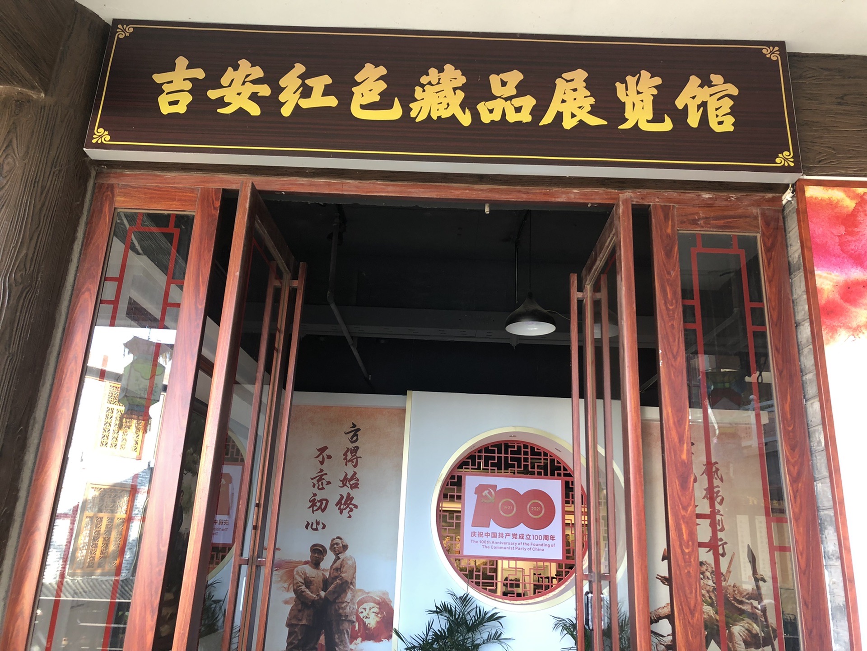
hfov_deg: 63.4
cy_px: 326
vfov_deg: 49.7
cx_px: 434
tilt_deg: +19.6
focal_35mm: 28
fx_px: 701
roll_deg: -2.4
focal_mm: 3.99
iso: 40
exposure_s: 1/24
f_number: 1.8
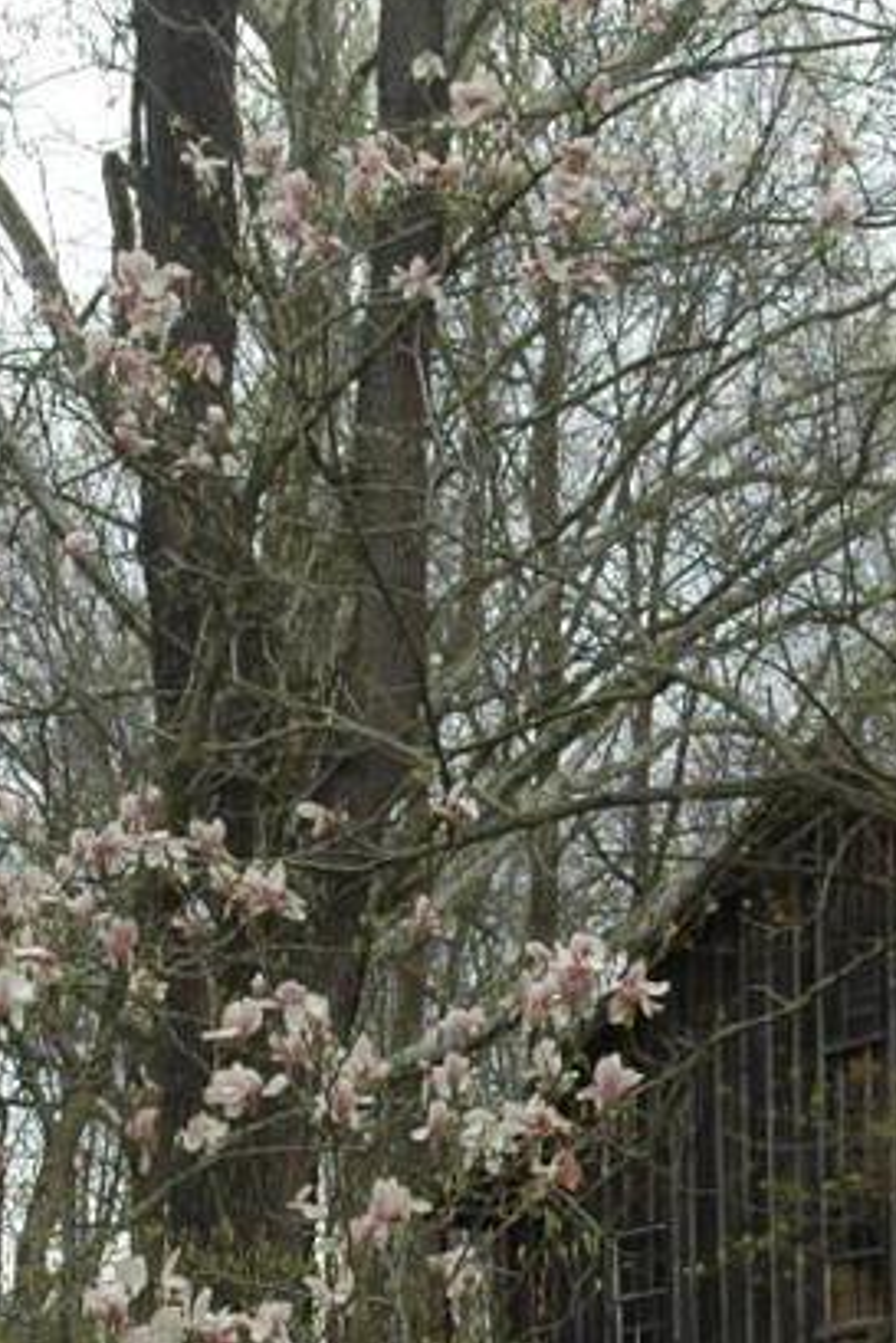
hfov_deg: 10.4
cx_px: 548
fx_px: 4914
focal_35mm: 132
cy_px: 1184
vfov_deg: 15.4
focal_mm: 25
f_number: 5.6
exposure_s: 1/500
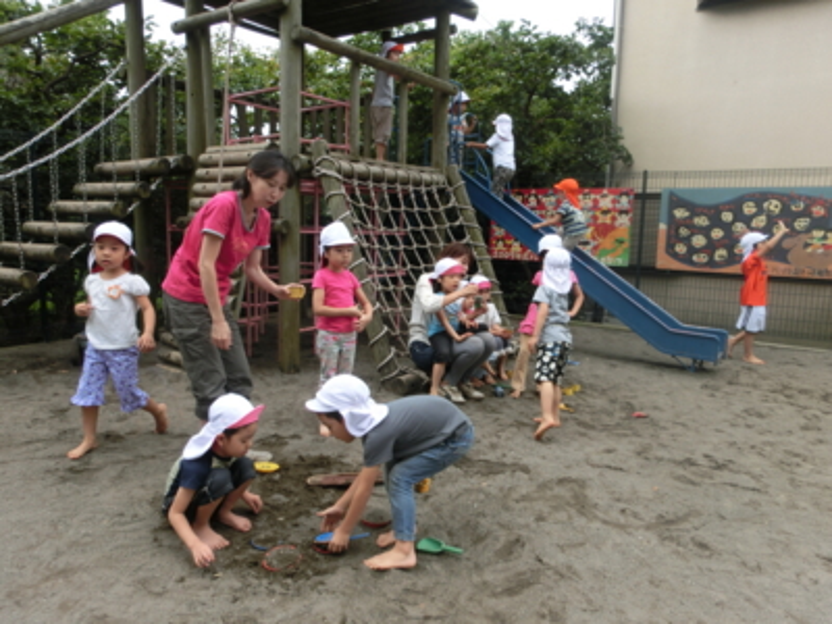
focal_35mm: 24
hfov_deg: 71.6
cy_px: 312
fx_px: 577
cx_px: 416
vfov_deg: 56.8
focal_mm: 4.24
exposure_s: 1/400
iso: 80
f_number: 3
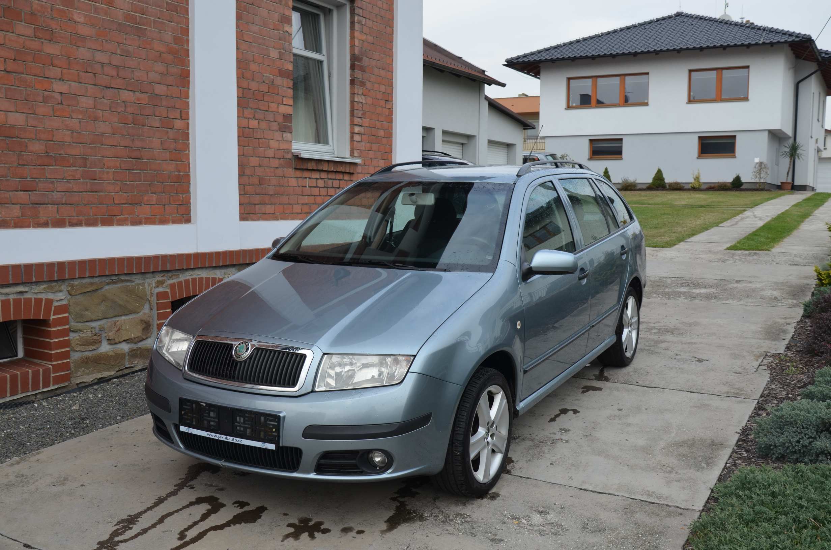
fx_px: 829
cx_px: 416
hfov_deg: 53.2
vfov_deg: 36.7
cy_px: 275
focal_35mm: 36
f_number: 8
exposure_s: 1/250
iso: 200
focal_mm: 24
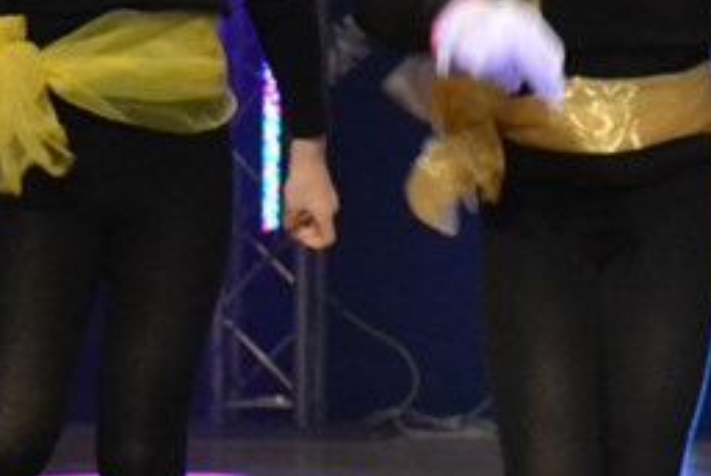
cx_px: 1007
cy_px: 162
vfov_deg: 7.2
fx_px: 3776
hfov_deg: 10.4
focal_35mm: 191
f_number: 4.5
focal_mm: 32
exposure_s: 1/60
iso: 2800
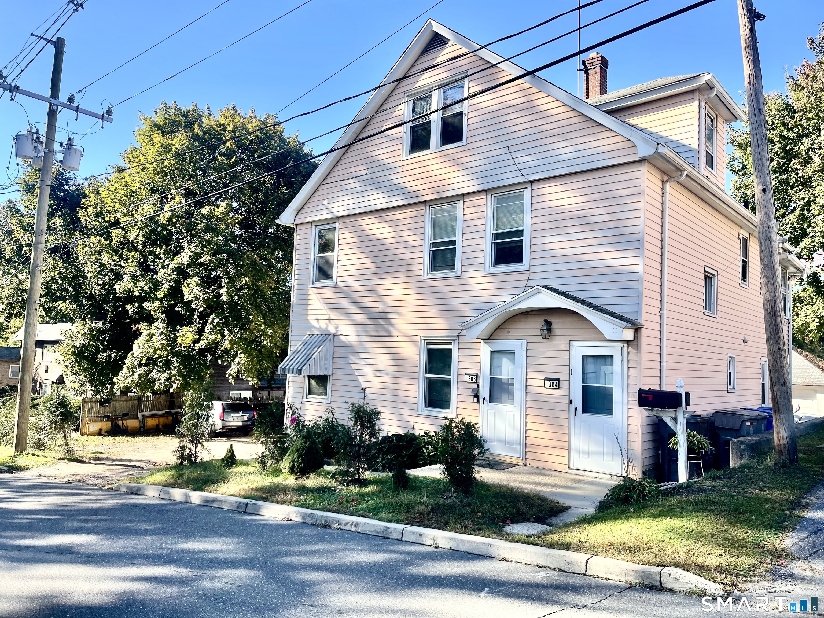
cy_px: 309
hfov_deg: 69.4
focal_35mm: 25
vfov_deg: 54.9
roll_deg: -2.5
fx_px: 595
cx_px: 412
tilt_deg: +2.7
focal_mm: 5.1
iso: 32
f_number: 1.6
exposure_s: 1/962
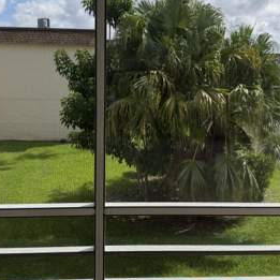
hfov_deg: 42.8
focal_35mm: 39
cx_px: 128
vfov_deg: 42.8
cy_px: 140
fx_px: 357
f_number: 1.78
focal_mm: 6.76
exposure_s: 1/2801
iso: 80
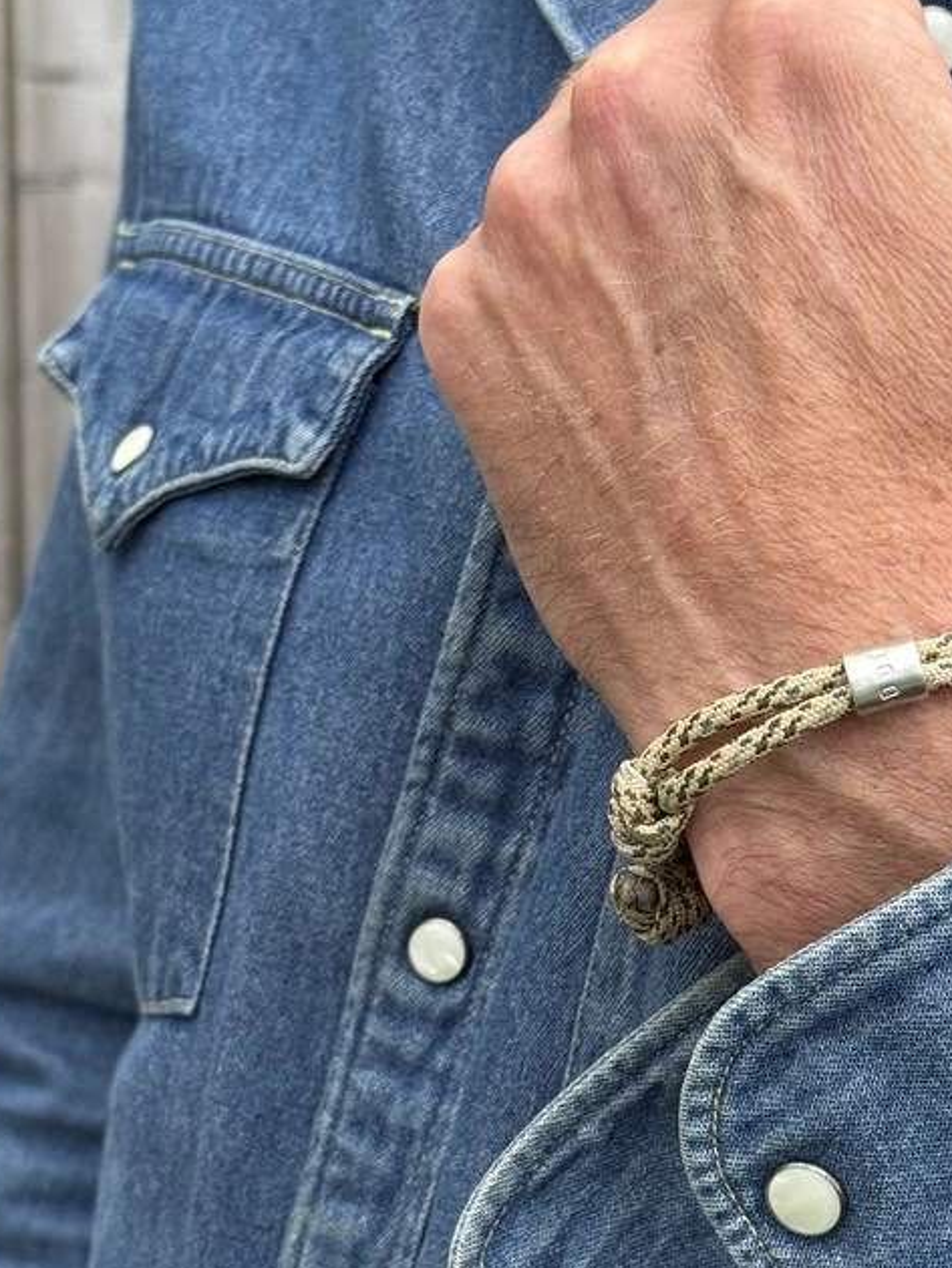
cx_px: 636
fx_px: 2455
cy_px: 717
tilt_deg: -15.0
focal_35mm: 67
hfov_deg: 21.9
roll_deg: -2.7
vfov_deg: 28.9
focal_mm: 6.76
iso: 64
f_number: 1.78
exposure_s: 1/1242
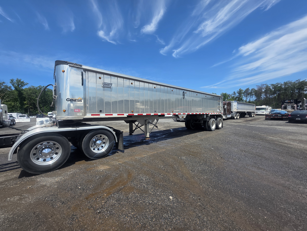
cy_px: 116
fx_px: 115
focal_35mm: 13
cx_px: 154
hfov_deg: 106.2
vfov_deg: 89.9
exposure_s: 1/1775
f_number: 1.9
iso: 40
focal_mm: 2.2
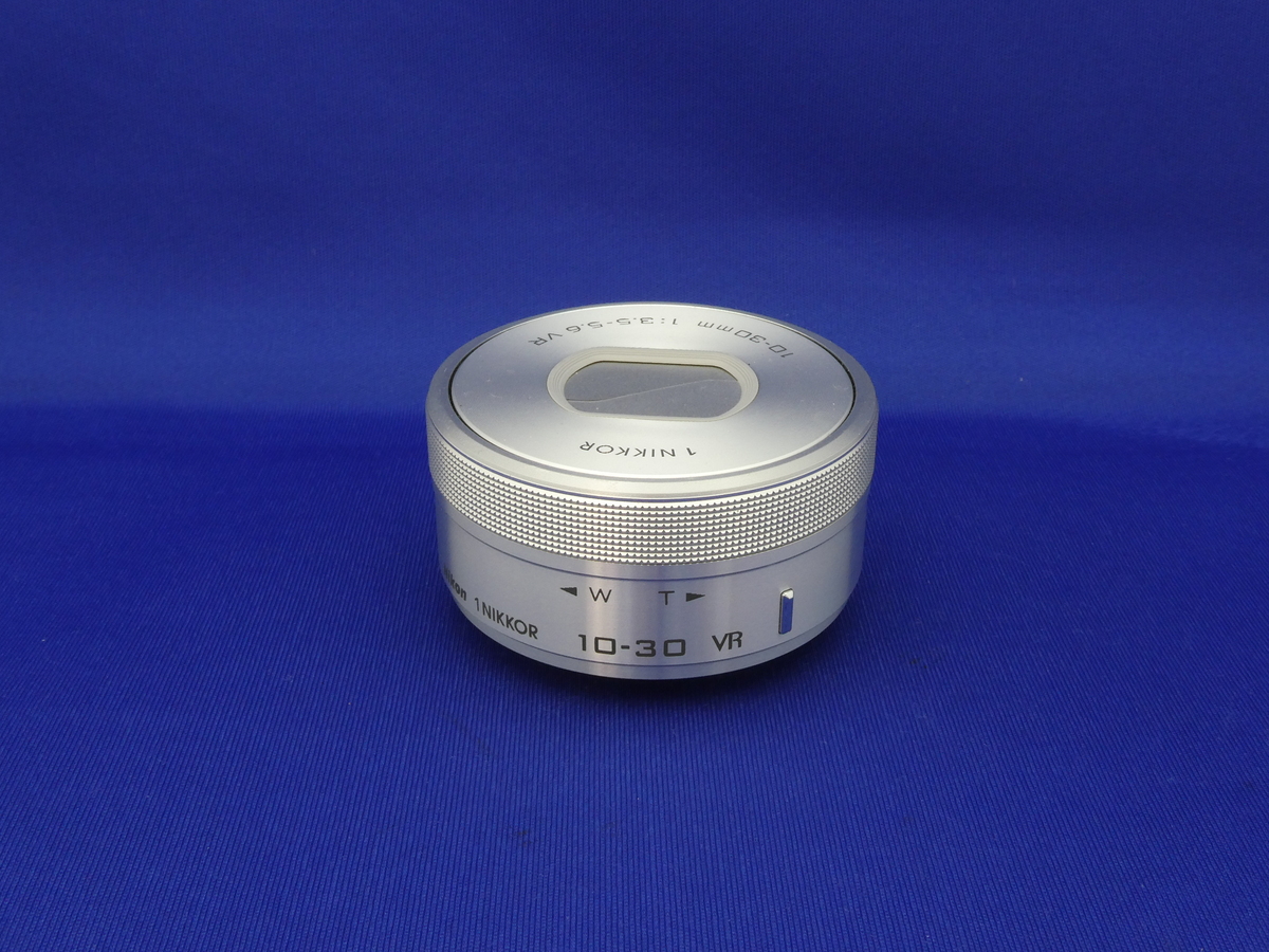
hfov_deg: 42.9
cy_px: 476
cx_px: 634
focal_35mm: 44
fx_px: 1613
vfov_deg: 32.9
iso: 200
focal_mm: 7.8
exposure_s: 1/3.2
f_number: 8
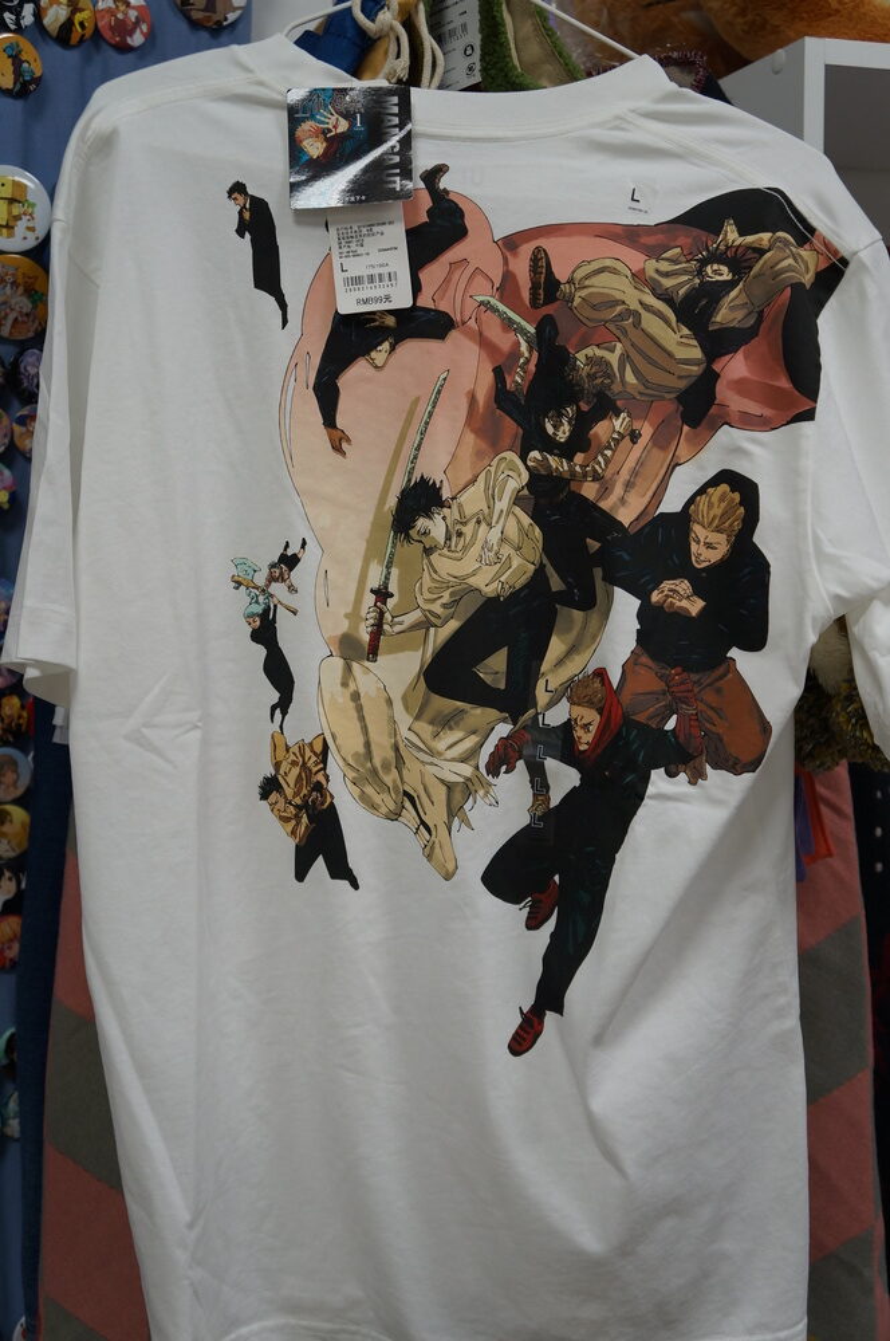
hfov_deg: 31.8
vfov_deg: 46.5
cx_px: 445
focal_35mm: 42
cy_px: 670
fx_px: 1562
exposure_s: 1/60
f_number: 4
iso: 400
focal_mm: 28
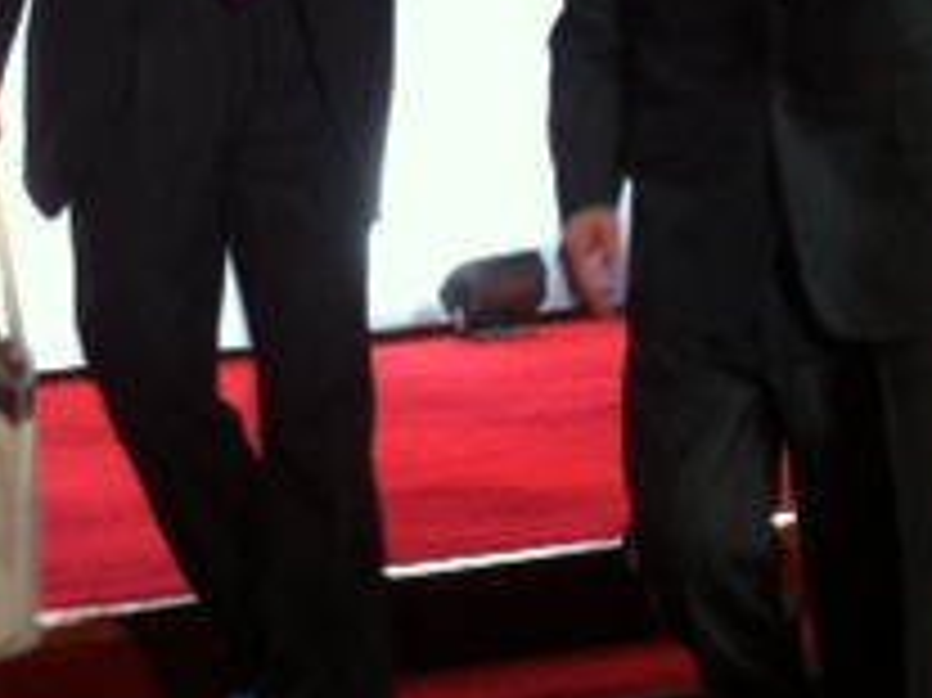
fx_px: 2906
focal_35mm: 108
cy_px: -275
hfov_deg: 18.2
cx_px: 644
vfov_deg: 13.1
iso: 100
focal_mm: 3.85
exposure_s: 1/15
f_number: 2.8
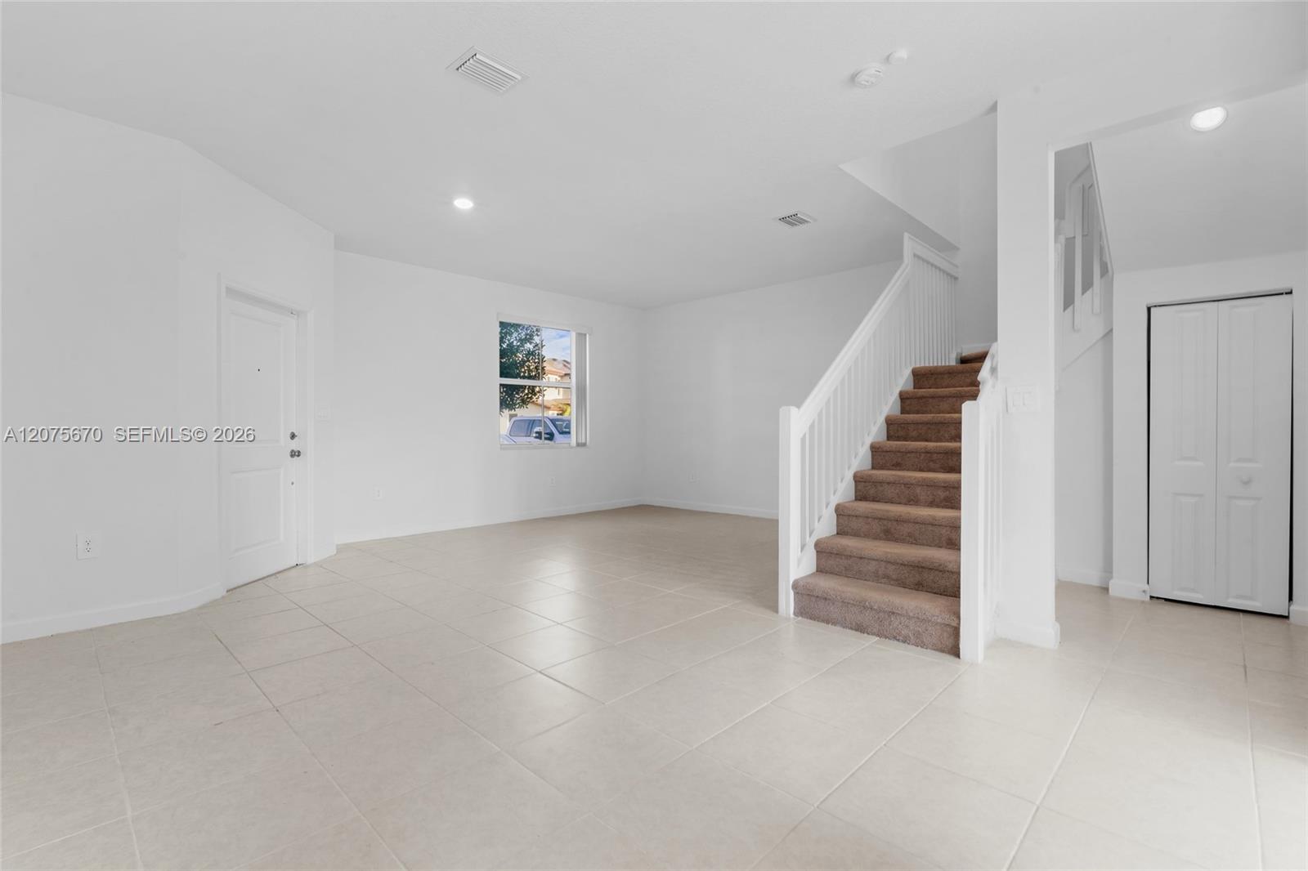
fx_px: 581
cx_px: 654
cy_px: 436
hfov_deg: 96.7
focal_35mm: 16
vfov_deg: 73.7
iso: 250
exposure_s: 1/1.25
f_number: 14
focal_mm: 16
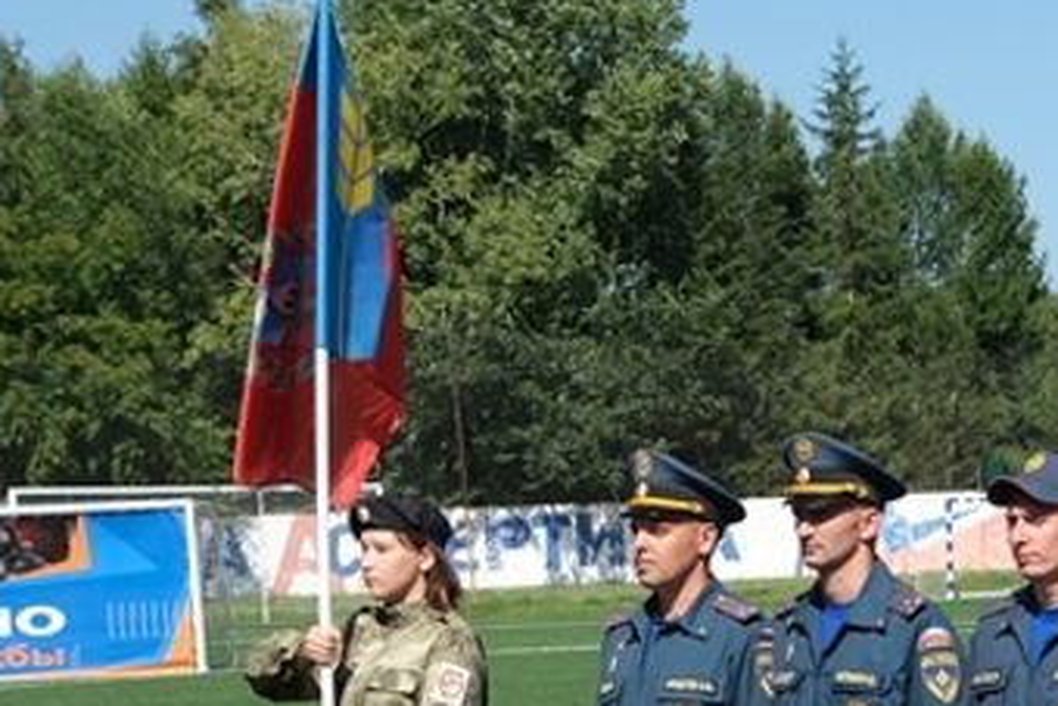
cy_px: 722
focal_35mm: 86
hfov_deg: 22.4
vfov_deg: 15.6
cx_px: 1140
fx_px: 2528
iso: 160
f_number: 5.6
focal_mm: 26
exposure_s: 1/680
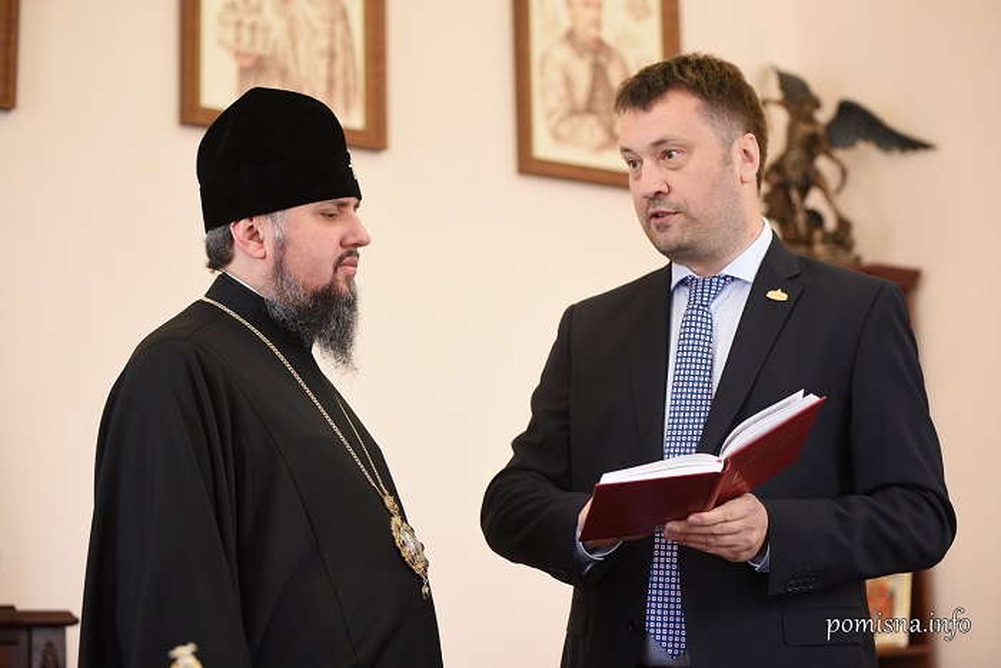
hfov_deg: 28.8
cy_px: 334
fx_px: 1947
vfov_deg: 19.5
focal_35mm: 70
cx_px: 500
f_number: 2.8
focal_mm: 70
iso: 1600
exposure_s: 1/200
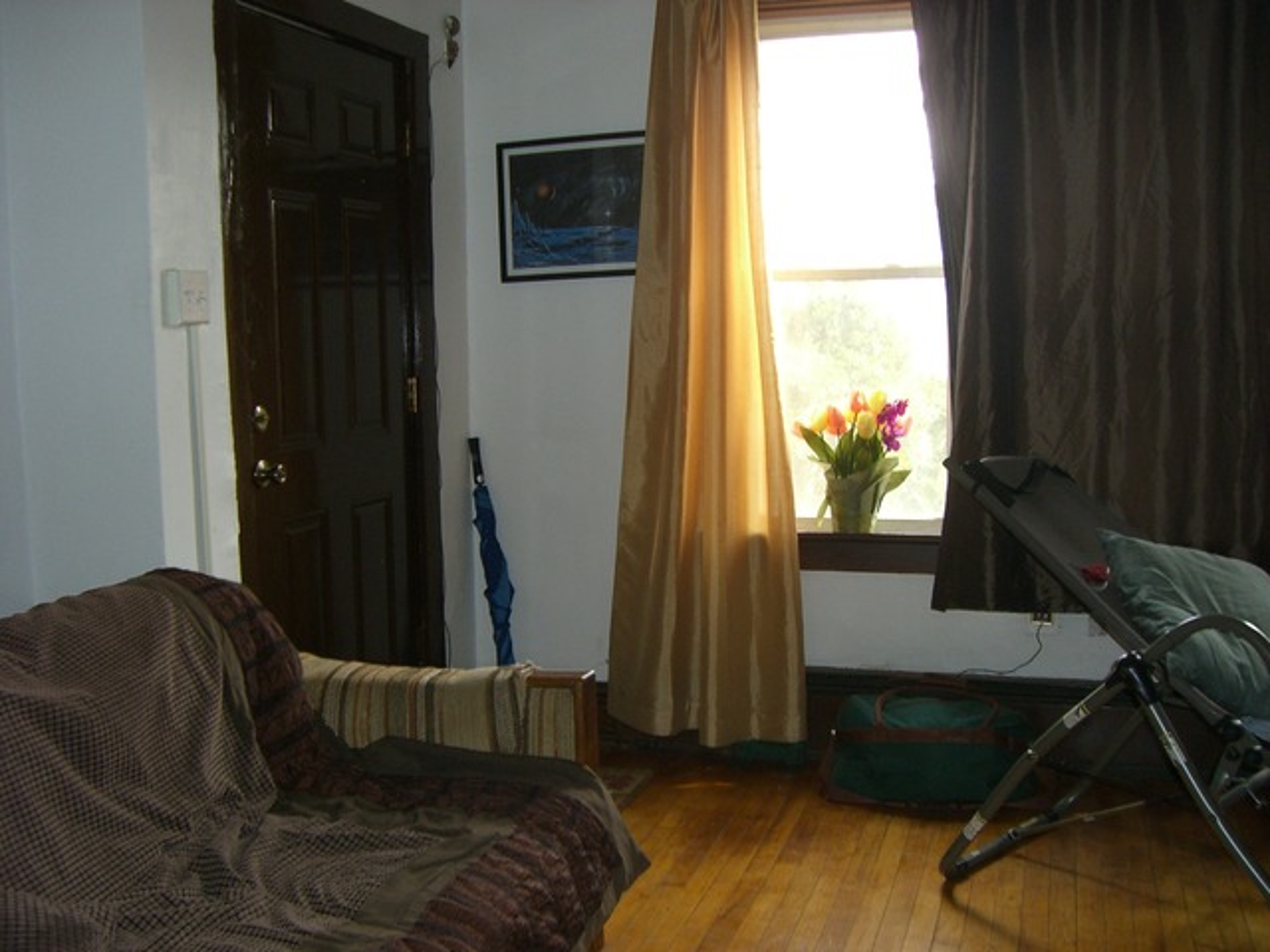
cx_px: 635
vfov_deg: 37.7
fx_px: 1394
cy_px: 476
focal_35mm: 38
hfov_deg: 49.0
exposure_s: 1/60
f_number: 2.7
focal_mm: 6.2
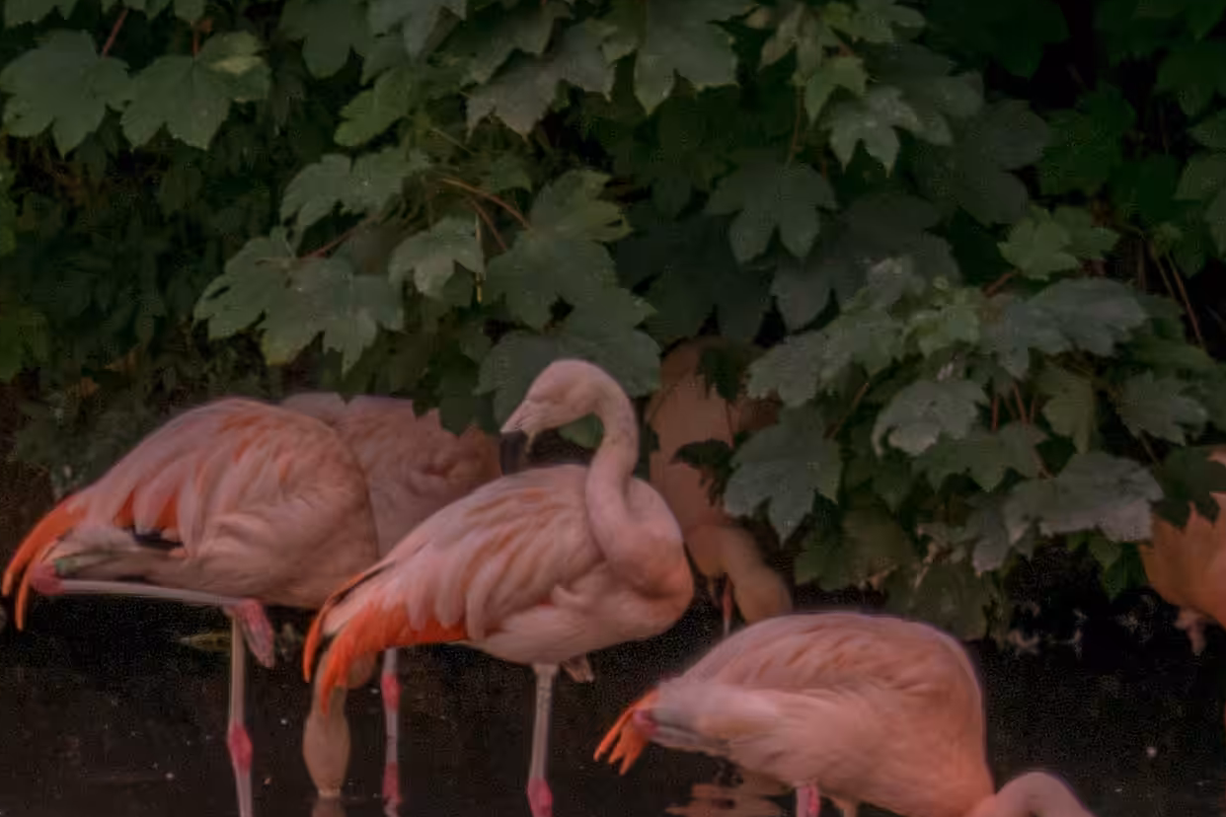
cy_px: 793
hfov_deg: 5.1
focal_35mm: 398
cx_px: -339
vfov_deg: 3.4
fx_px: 13567
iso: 250
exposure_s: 1/160
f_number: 5.6
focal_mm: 55
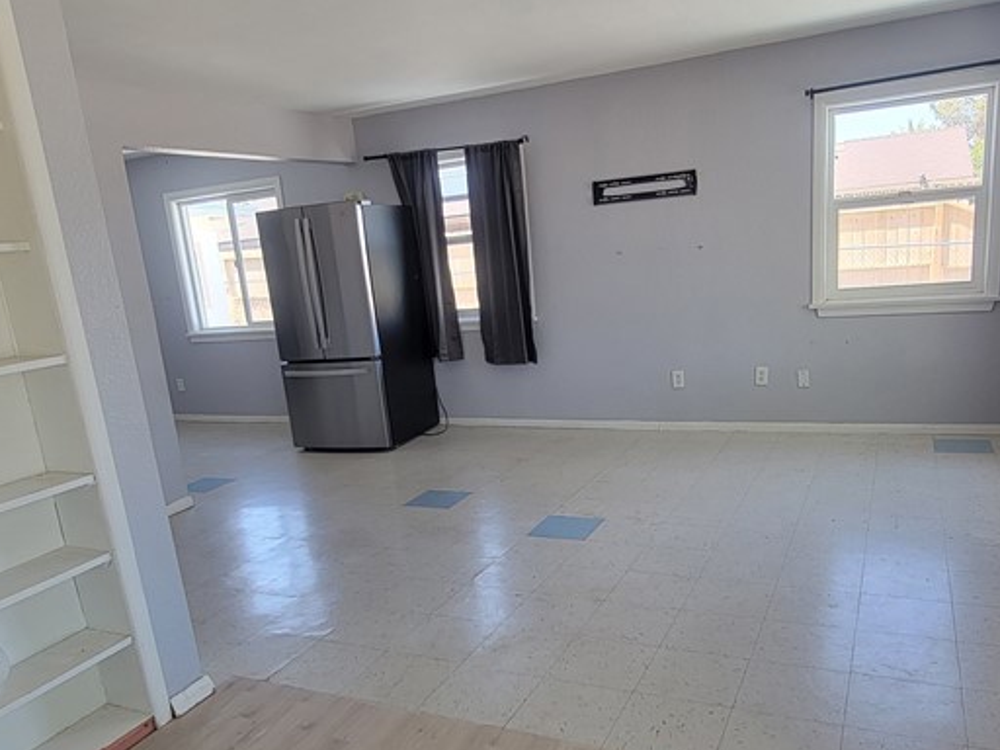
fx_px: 751
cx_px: 500
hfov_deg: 67.3
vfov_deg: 52.7
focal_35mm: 26
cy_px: 453
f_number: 2.2
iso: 50
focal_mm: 2.2
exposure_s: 1/60
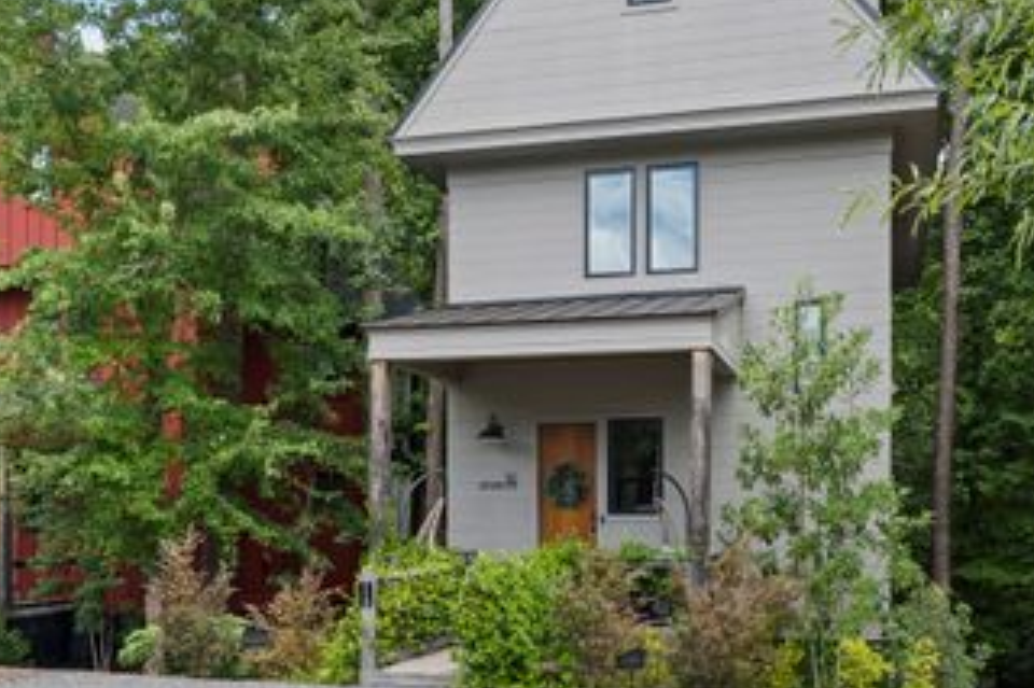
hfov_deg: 70.3
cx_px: 653
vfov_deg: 50.7
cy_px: 260
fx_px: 718
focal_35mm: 25
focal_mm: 16
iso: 160
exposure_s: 4
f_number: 9
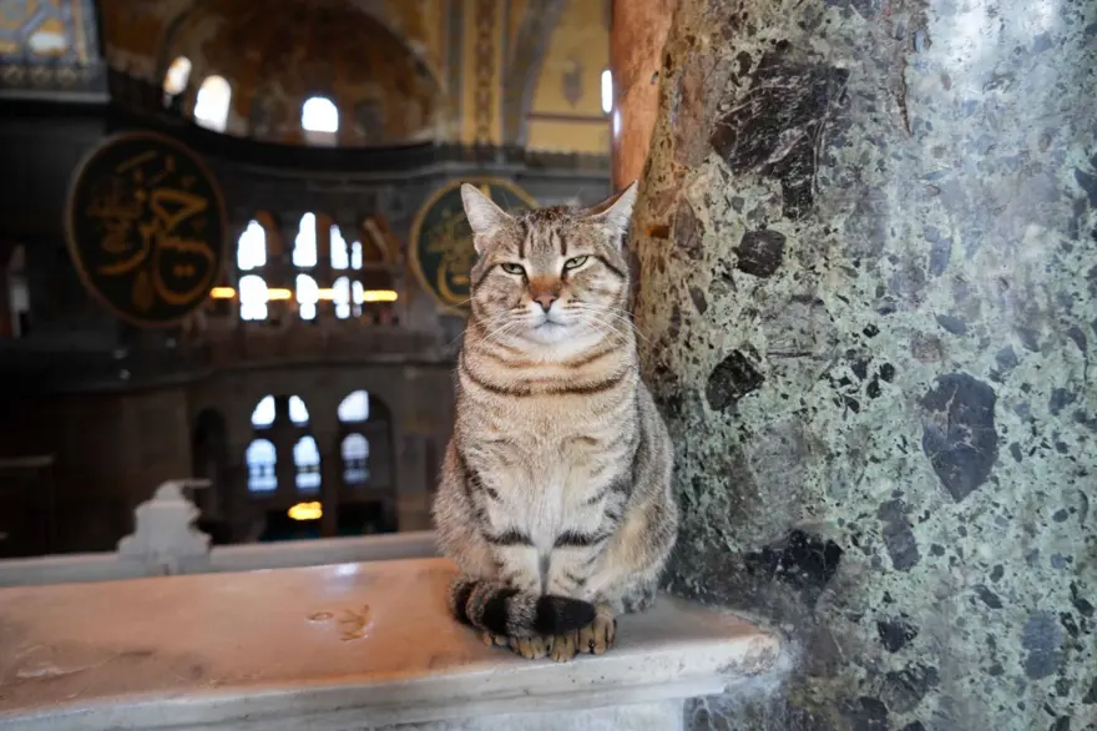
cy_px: 366
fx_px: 731
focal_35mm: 24
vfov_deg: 53.1
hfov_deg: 73.8
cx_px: 548
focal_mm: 24
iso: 800
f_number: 4
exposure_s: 1/50
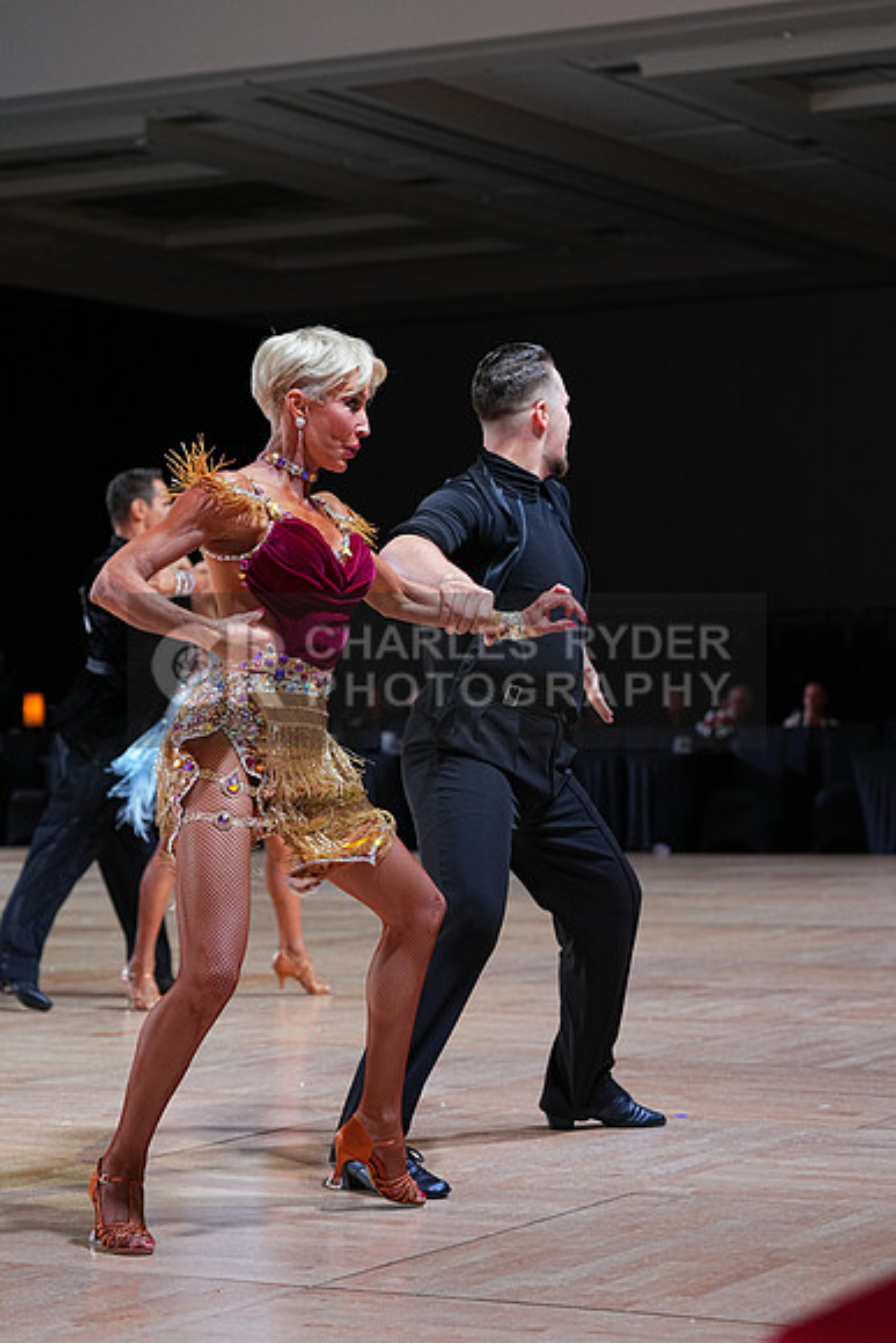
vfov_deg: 23.9
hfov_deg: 16.1
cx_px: 448
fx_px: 3171
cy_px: 672
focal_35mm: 85
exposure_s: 1/500
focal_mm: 85
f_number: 4
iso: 1250
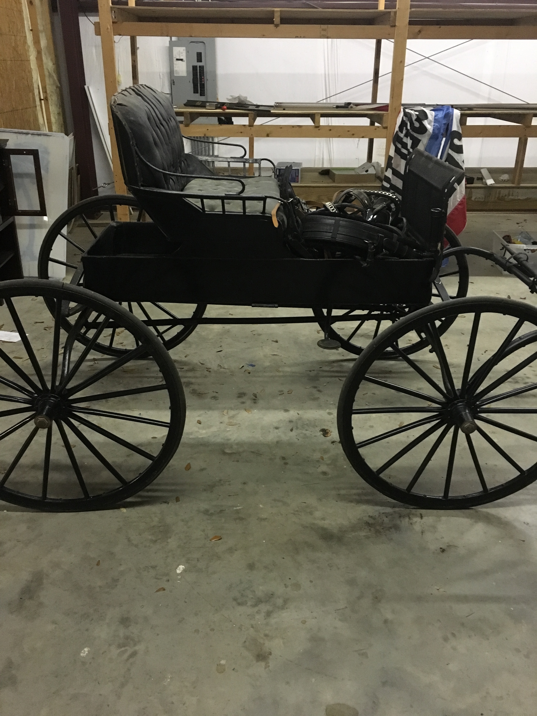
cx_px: 268
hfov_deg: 48.2
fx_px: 600
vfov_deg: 61.7
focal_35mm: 29
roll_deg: -1.3
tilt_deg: -26.0
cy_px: 358
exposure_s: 1/15
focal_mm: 4.15
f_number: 2.2
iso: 250
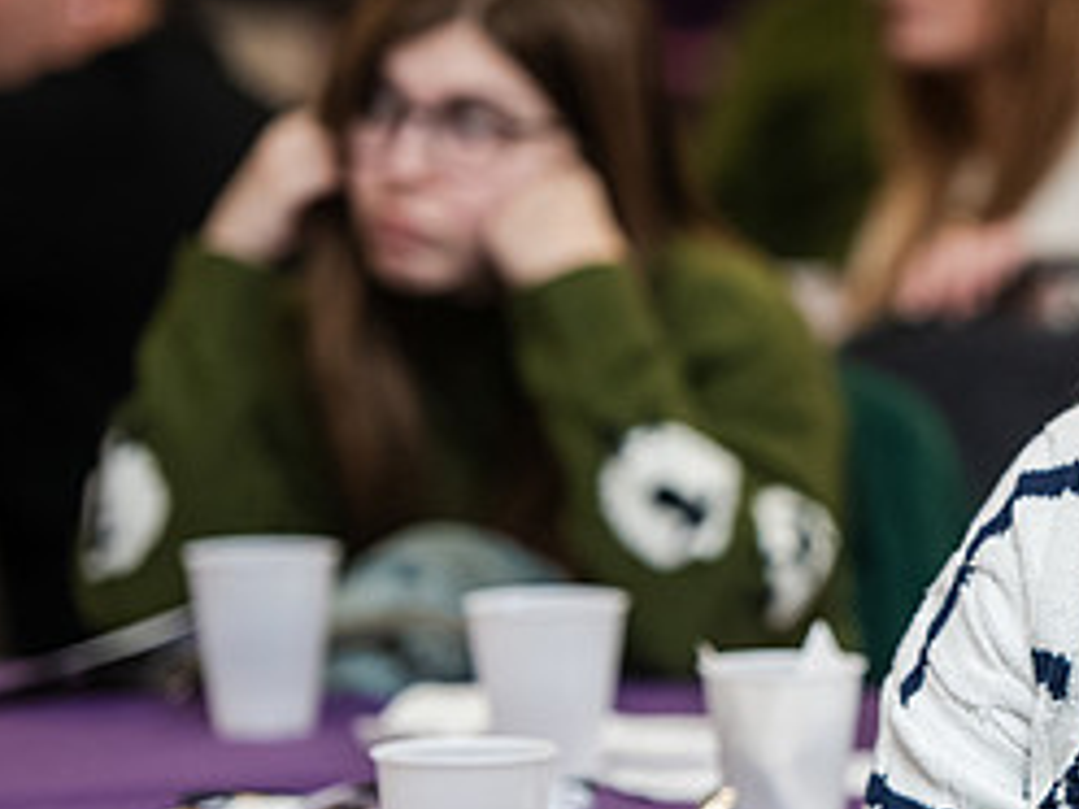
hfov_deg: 6.5
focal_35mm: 304
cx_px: 1149
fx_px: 9476
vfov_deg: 4.9
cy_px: 398
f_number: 3.2
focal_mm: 135
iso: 2500
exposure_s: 1/160
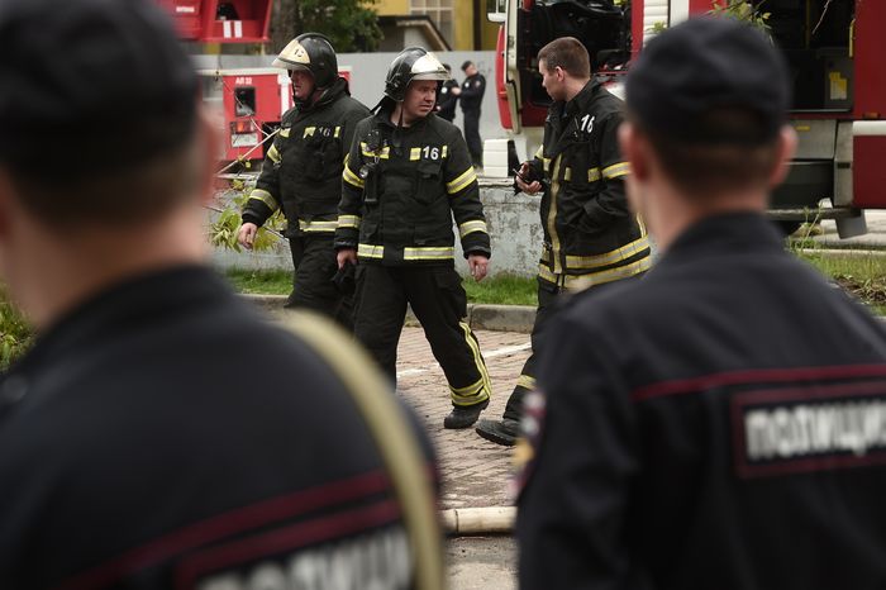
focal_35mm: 122
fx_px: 3001
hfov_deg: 16.8
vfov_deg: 11.2
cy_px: 295
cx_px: 443
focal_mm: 122
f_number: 6.3
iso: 400
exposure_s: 1/320
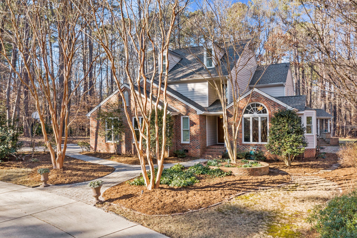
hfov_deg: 65.5
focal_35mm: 28
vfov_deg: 46.4
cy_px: 119
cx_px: 178
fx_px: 278
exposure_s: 1/240
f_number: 5
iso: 100
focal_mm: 10.26
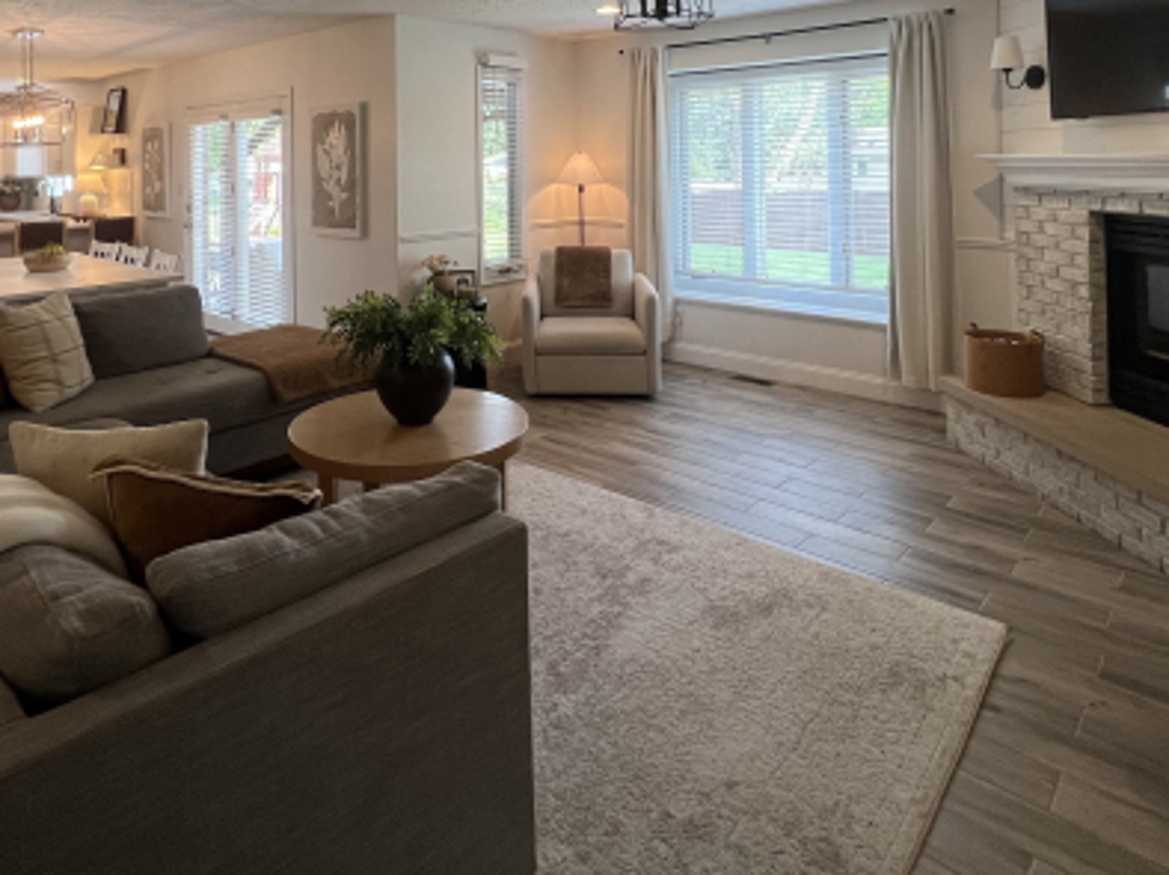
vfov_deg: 55.7
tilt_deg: +0.4
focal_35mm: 22
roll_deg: +0.1
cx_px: 509
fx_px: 742
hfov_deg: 76.1
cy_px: 148
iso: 160
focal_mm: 1.57
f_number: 1.8
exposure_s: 1/120
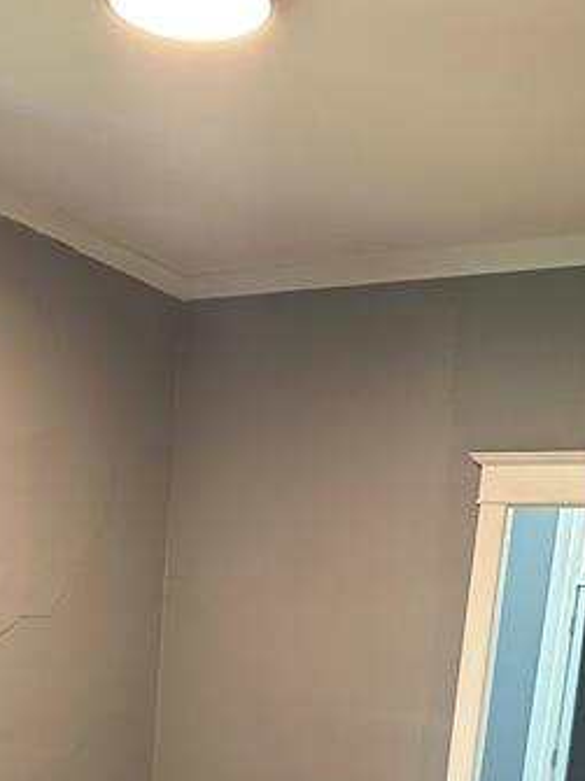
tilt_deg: -10.8
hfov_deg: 26.4
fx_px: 1240
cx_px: 200
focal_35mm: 55
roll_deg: -3.1
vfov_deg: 30.9
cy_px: 874
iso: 250
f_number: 1.78
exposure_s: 1/60
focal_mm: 6.86
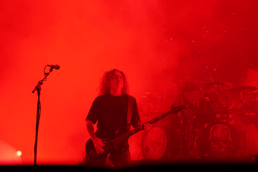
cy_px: 86
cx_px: 129
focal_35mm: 83
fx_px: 595
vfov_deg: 16.5
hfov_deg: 24.5
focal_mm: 83
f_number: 4
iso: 400
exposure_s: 1/100
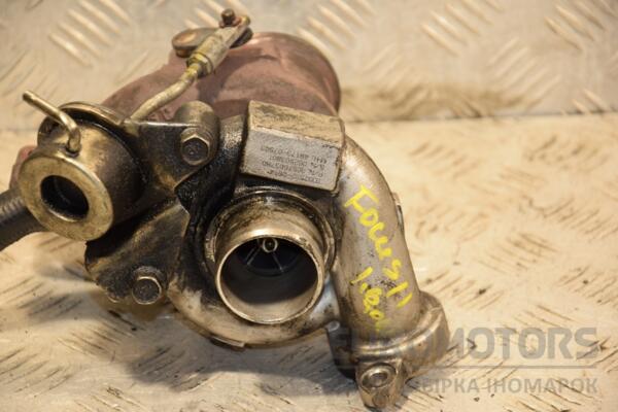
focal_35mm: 158
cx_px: 309
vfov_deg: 8.7
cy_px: 206
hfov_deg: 13.0
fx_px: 2704
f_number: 5.6
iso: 800
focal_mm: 105
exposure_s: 1/100
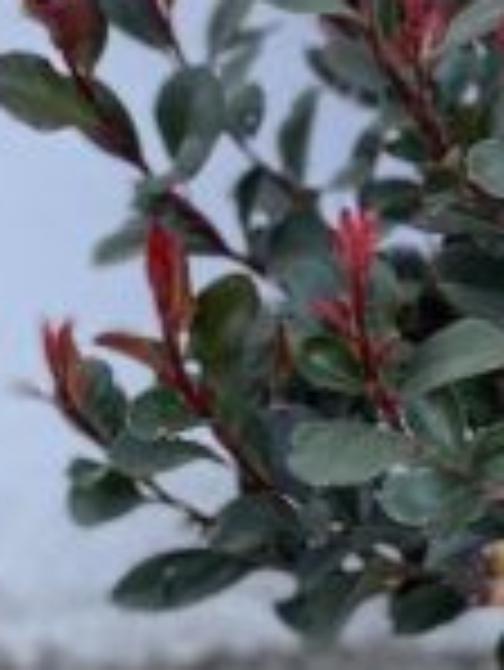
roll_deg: -3.7
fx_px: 1803
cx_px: 832
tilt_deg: -19.7
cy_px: 277
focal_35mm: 93
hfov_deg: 14.5
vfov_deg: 21.0
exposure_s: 1/376
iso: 50
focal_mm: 4.2
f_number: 1.6
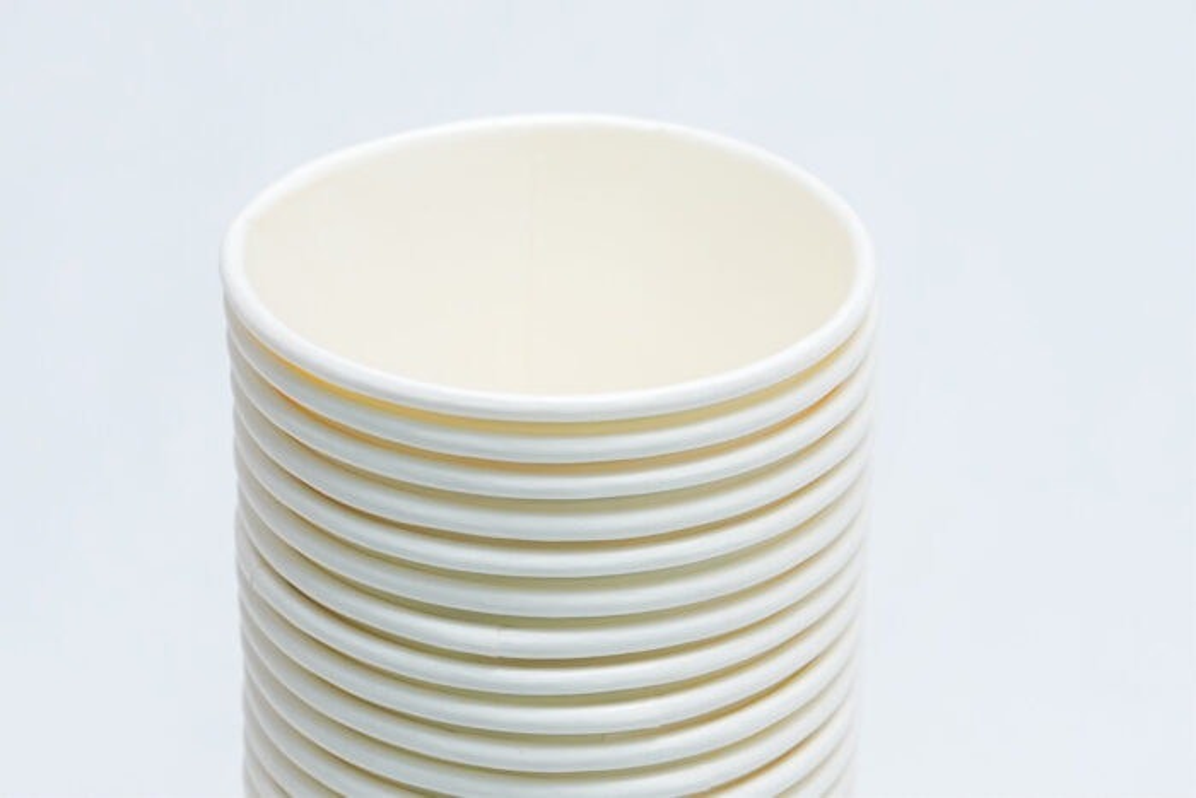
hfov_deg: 19.5
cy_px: 399
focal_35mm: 105
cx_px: 598
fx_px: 3489
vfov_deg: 13.0
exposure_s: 1/125
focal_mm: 70
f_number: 11
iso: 3200
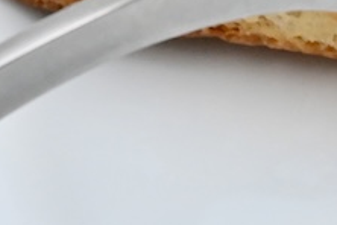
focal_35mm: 270
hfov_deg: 7.3
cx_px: 721
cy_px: -256
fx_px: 2527
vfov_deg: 5.0
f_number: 14
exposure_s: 1/250
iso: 6400
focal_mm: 60
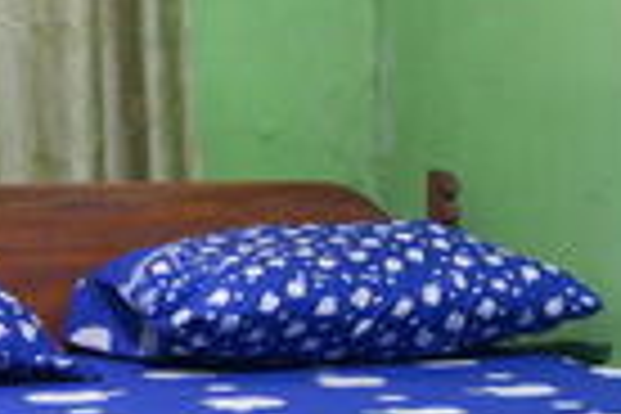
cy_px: 747
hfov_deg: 16.0
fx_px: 2173
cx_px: 594
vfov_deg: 10.3
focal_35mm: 126
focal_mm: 19.2
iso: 3200
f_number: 4
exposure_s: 1/14
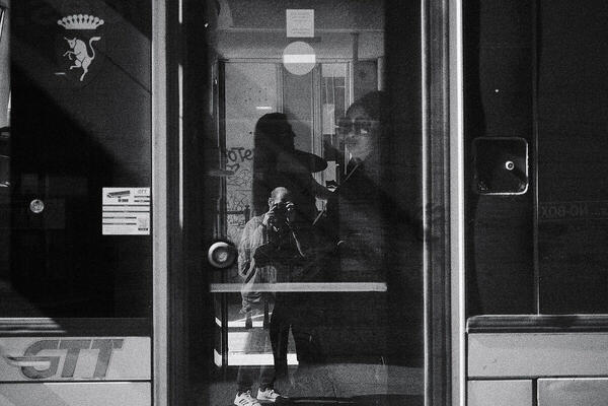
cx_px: 304
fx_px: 692
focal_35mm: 41
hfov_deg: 47.4
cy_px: 203
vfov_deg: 32.6
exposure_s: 1/500
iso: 200
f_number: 2.8
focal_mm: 27
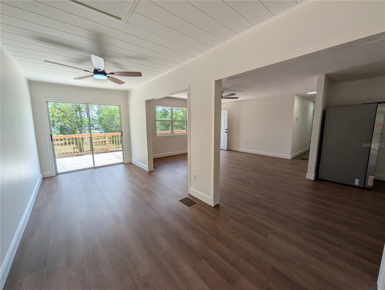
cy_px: 145
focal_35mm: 12
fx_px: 134
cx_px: 192
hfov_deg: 110.5
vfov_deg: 94.6
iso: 39
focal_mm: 2.02
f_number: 1.7
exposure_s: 1/1582
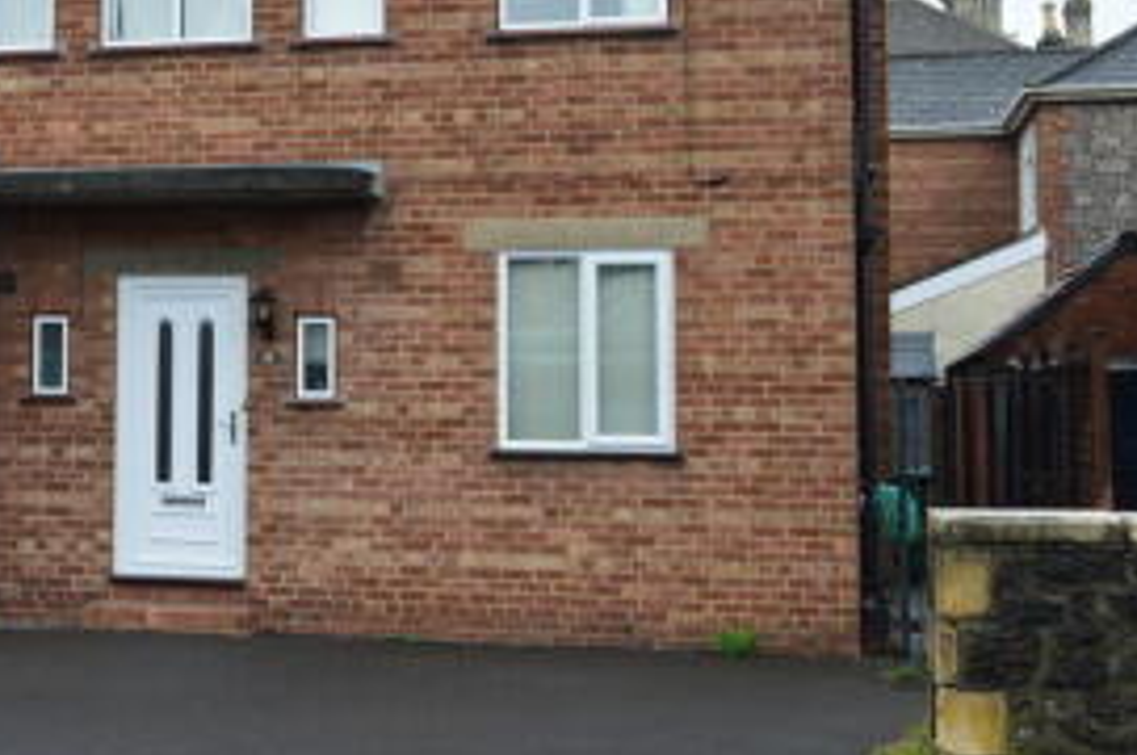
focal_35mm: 66
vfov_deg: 20.5
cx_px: 210
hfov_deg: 29.8
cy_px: 224
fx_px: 2078
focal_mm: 25
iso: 400
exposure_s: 1/250
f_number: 10
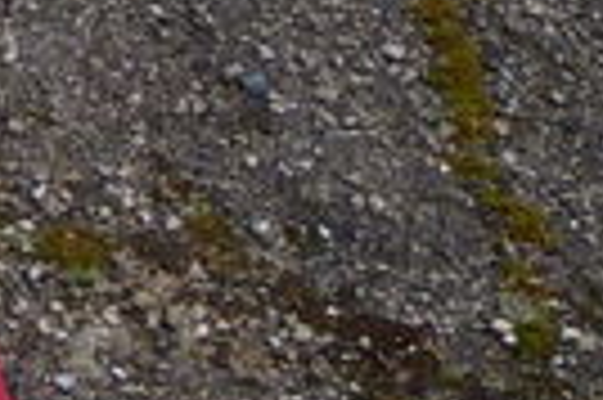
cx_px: -1570
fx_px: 3898
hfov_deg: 7.2
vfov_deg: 5.9
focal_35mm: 233
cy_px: 391
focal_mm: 5.2
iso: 100
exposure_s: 1/160
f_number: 4
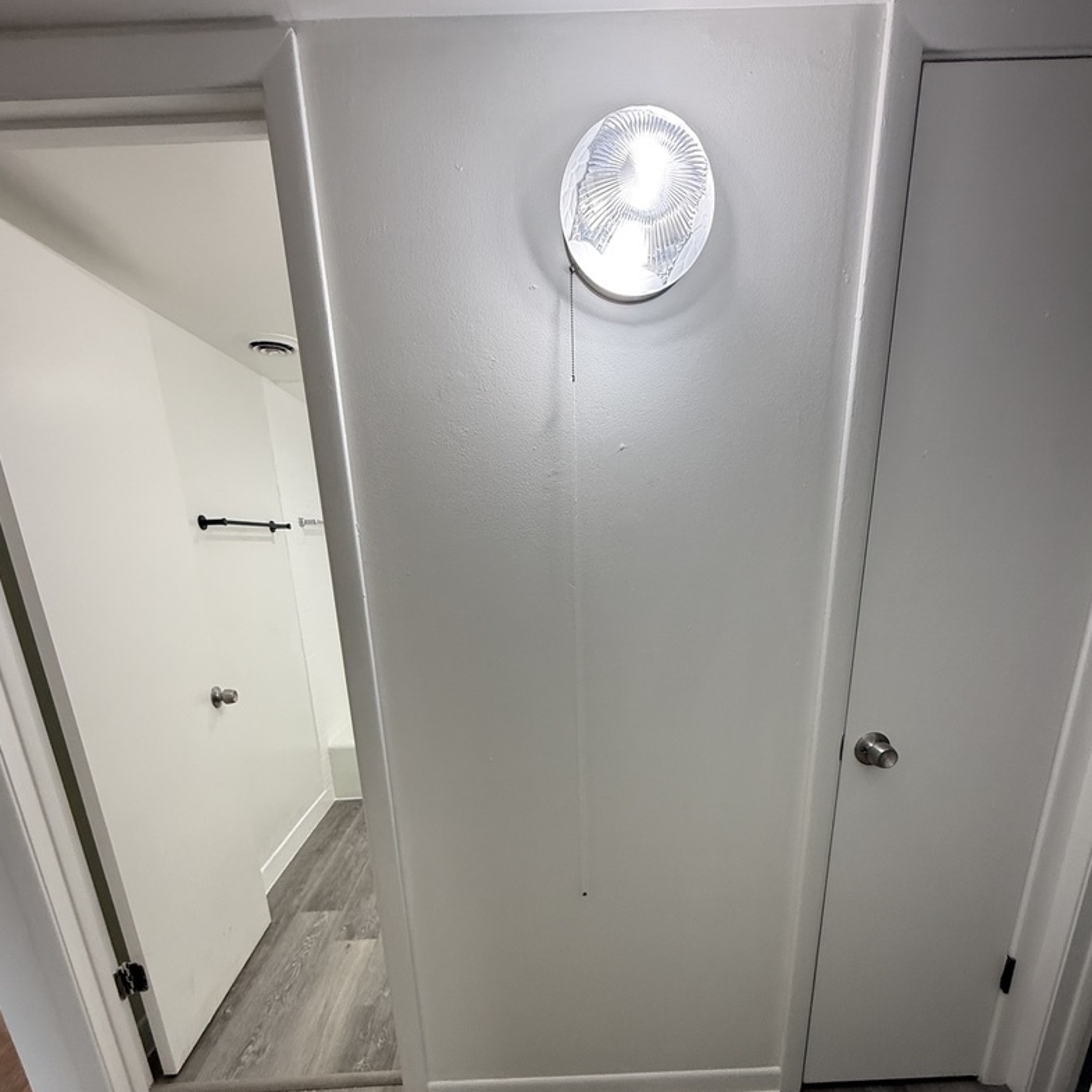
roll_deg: +2.8
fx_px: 607
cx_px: 543
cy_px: 739
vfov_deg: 80.8
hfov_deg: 84.0
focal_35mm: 17
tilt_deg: -16.8
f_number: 2.2
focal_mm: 2.22
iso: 200
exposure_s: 1/120
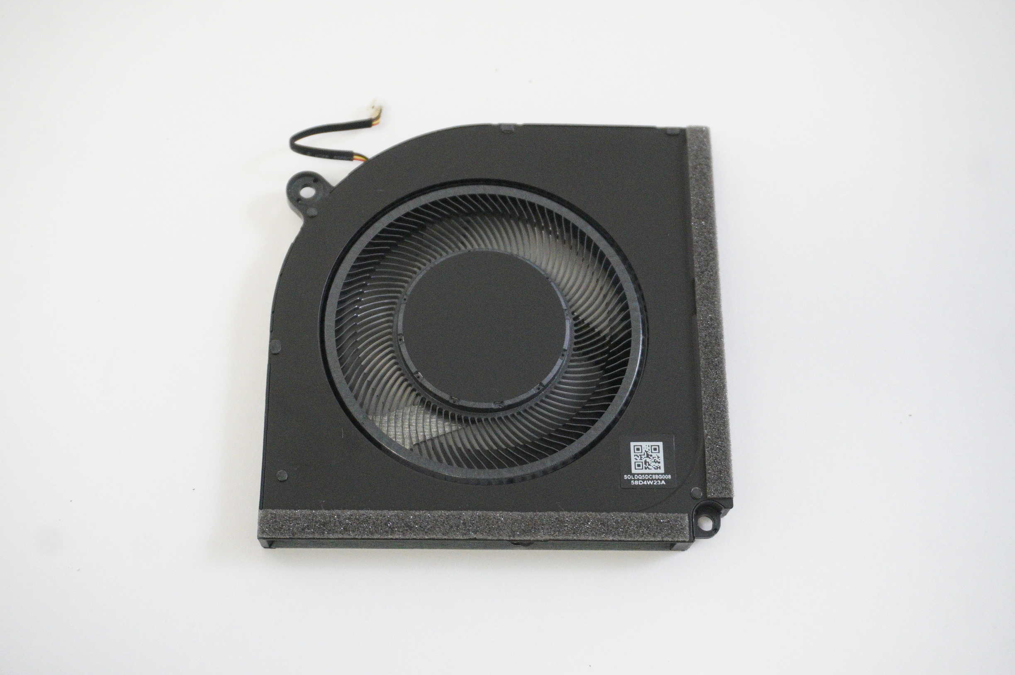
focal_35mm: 48
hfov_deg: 41.5
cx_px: 499
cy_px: 343
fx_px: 1338
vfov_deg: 28.3
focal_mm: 31
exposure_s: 1/250
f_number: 5.6
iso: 6400
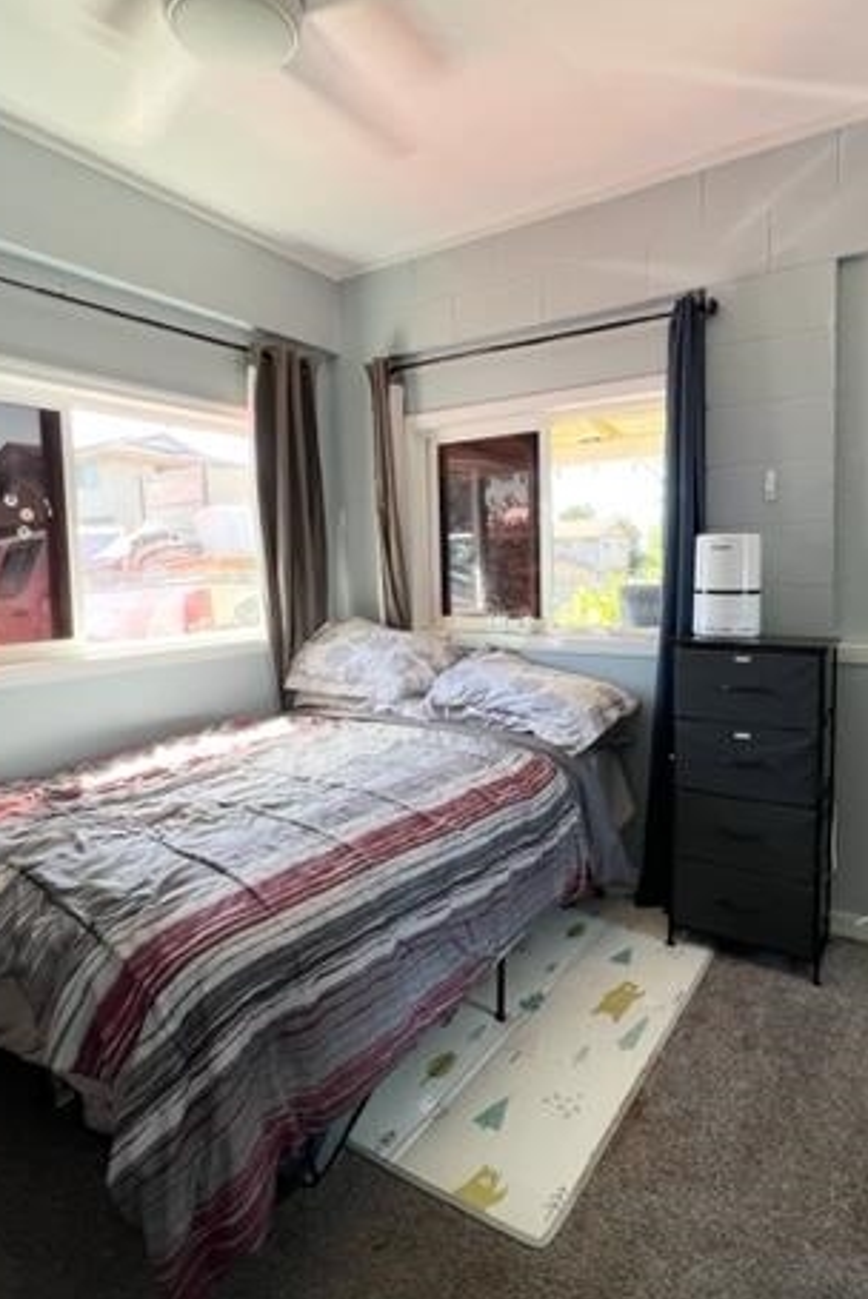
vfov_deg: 86.8
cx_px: 463
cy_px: 617
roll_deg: +1.4
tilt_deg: -4.8
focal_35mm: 19
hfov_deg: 64.6
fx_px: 686
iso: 50
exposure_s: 1/99
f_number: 1.8
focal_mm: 1.57
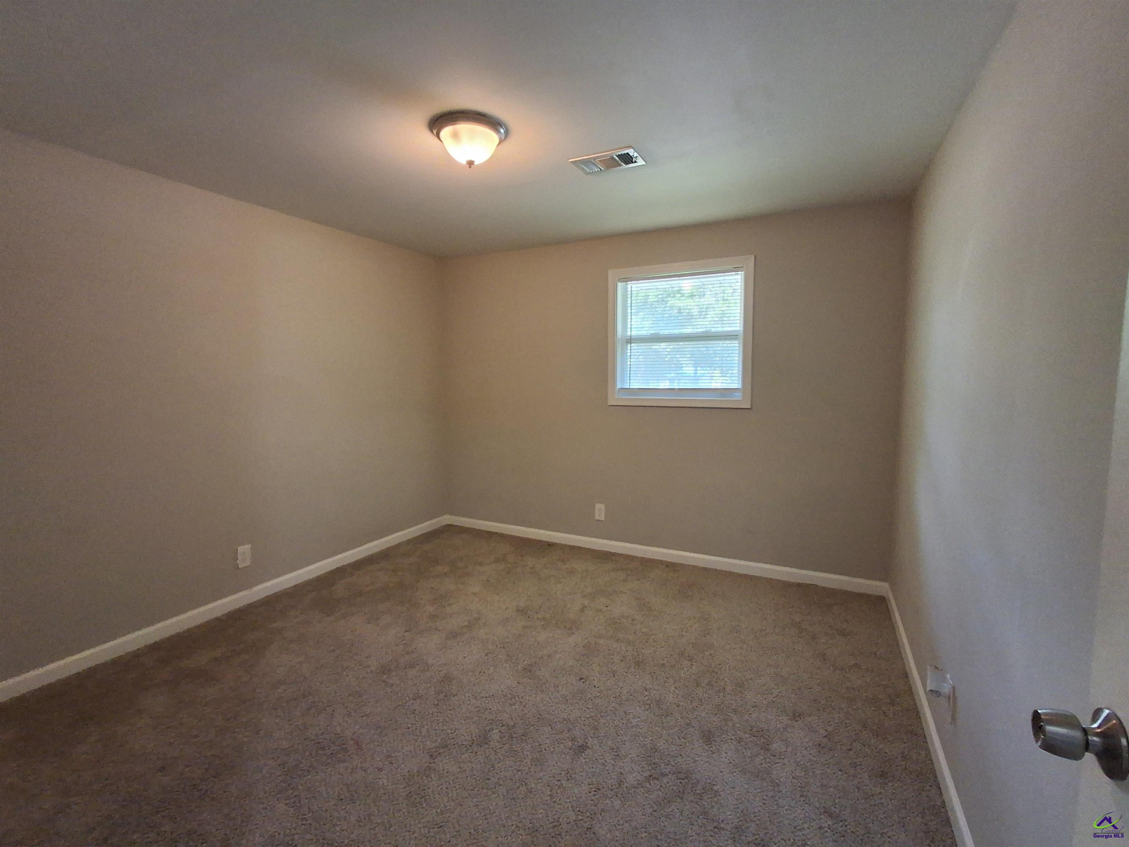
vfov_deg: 78.1
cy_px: 424
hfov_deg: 94.5
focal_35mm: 16
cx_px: 564
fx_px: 522
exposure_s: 1/40
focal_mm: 1.64
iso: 320
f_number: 2.2
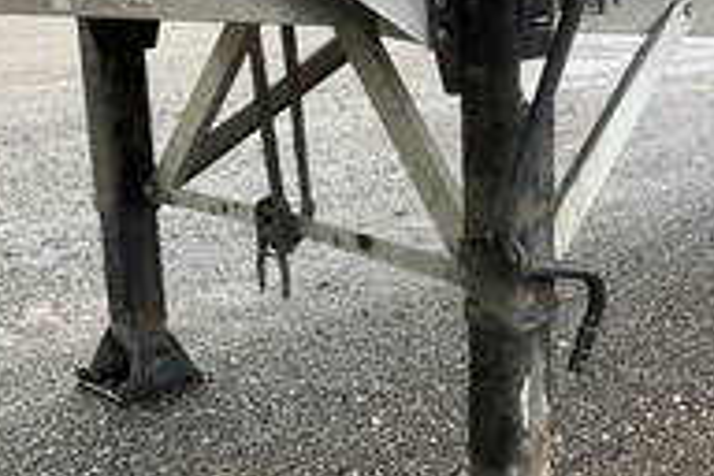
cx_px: 424
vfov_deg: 21.6
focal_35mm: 63
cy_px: 234
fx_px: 1249
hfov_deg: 31.8
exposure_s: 1/122
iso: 25
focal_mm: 3
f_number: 1.8
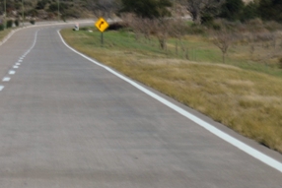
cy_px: -124
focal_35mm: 295
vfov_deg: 4.6
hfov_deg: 6.8
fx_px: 2310
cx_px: -192
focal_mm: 55
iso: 100
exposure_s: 1/320
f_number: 9
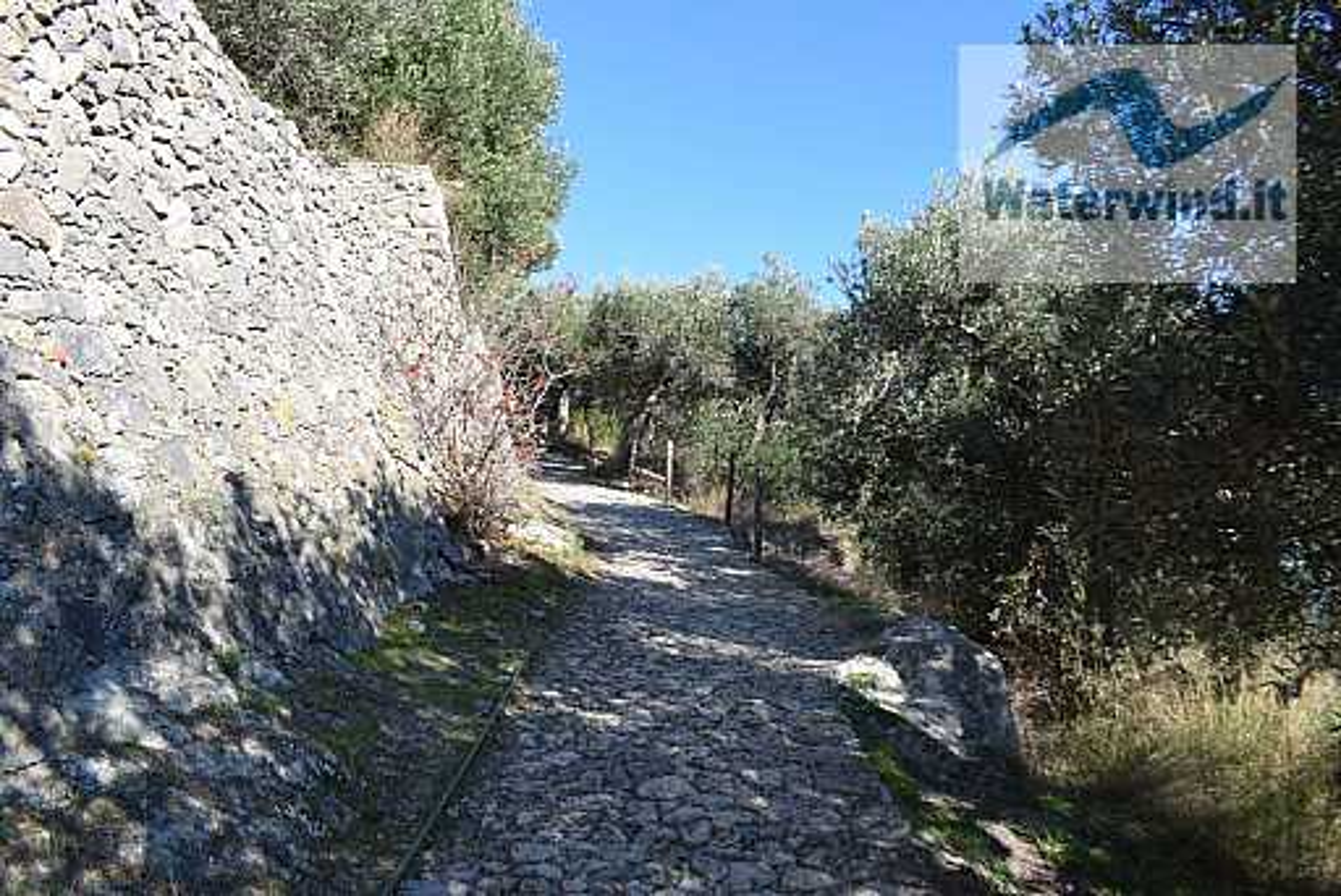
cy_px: 448
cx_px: 670
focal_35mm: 27
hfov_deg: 67.4
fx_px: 1006
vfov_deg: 48.0
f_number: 10
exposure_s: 1/80
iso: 100
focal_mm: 18
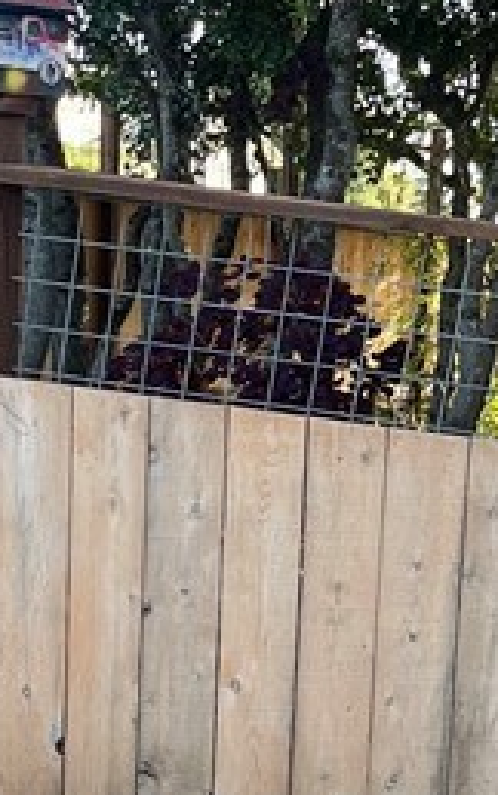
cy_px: 1087
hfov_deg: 11.9
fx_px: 2366
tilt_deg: -17.7
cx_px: -25
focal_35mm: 109
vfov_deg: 17.7
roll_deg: -1.2
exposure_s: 1/232
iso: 50
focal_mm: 5.1
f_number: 1.6
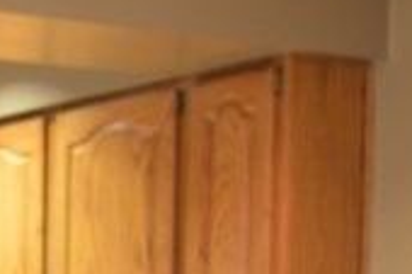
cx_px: -448
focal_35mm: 113
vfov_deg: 11.5
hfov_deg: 14.5
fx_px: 1292
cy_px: 422
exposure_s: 1
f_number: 4
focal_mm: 16
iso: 100
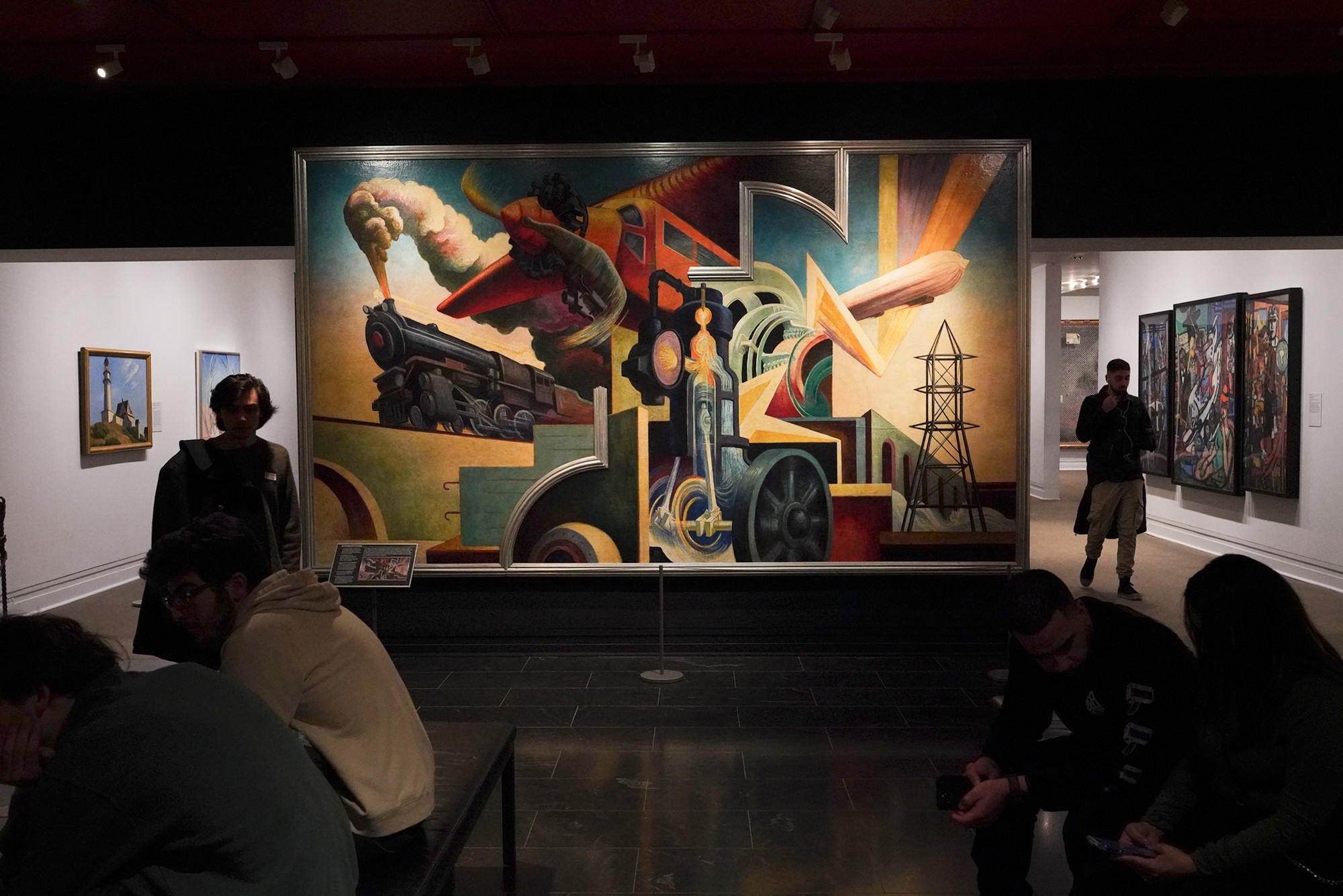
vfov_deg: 40.0
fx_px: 1231
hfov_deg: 57.2
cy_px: 448
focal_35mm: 33
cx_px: 672
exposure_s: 1/100
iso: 8000
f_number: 6.3
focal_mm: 33
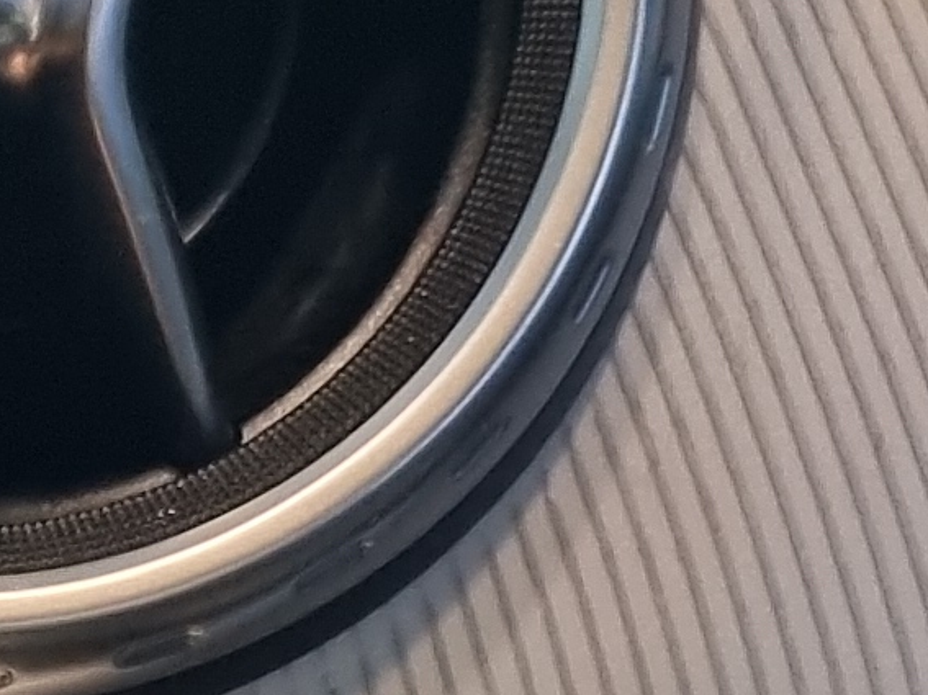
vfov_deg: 7.8
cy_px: 1179
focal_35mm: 185
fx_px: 4959
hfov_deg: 10.5
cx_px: -165
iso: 1000
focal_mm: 5.4
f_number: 1.8
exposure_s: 1/24
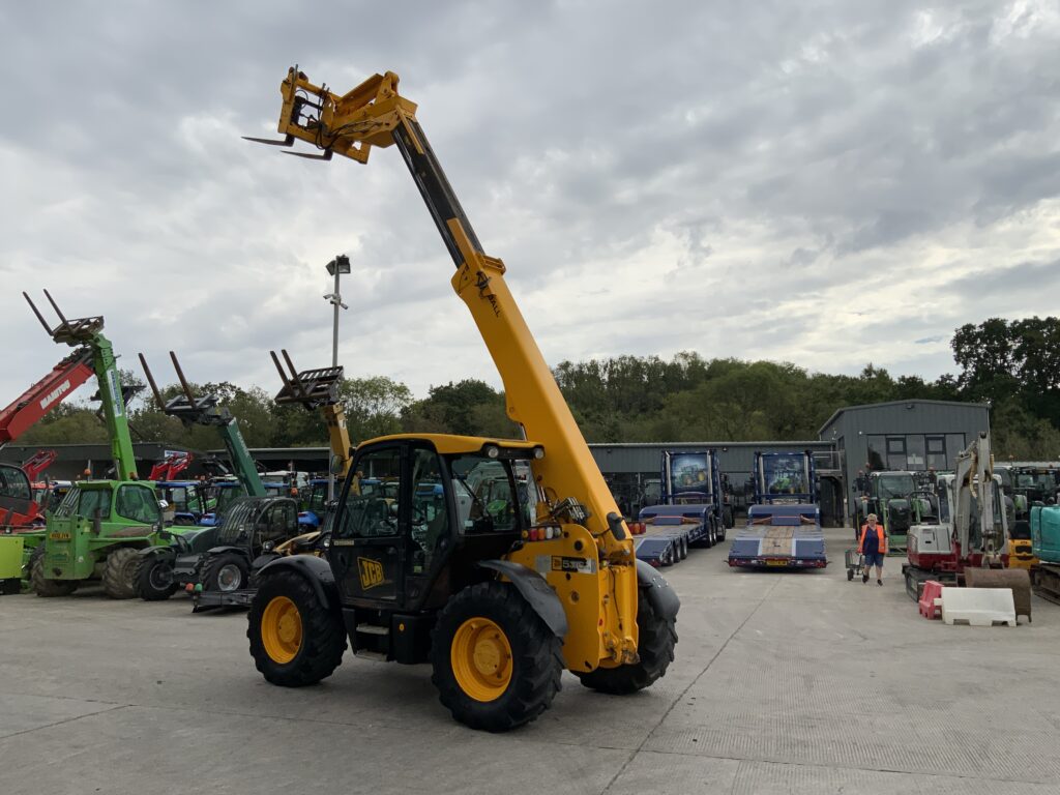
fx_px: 888
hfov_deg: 61.7
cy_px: 398
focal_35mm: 29
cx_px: 530
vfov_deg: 48.2
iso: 20
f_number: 1.8
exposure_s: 1/2959
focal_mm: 3
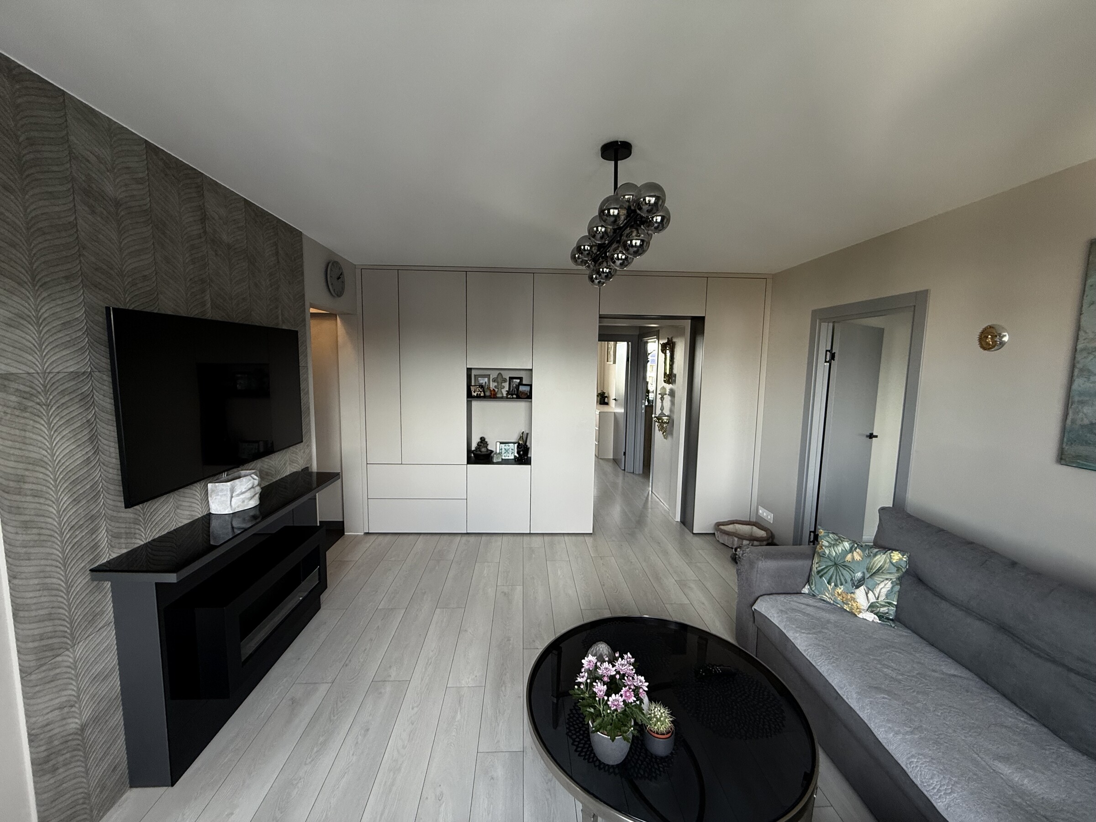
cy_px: 411
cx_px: 548
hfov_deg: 102.1
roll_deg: -1.4
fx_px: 443
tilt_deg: -6.3
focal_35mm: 14
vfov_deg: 85.7
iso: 160
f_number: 2.2
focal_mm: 2.22
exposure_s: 1/99
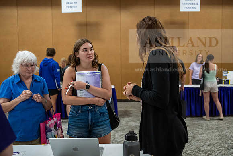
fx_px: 246
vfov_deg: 35.1
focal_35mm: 38
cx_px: 116
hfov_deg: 50.7
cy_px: 78
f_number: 3.2
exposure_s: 1/200
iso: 2500
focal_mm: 38
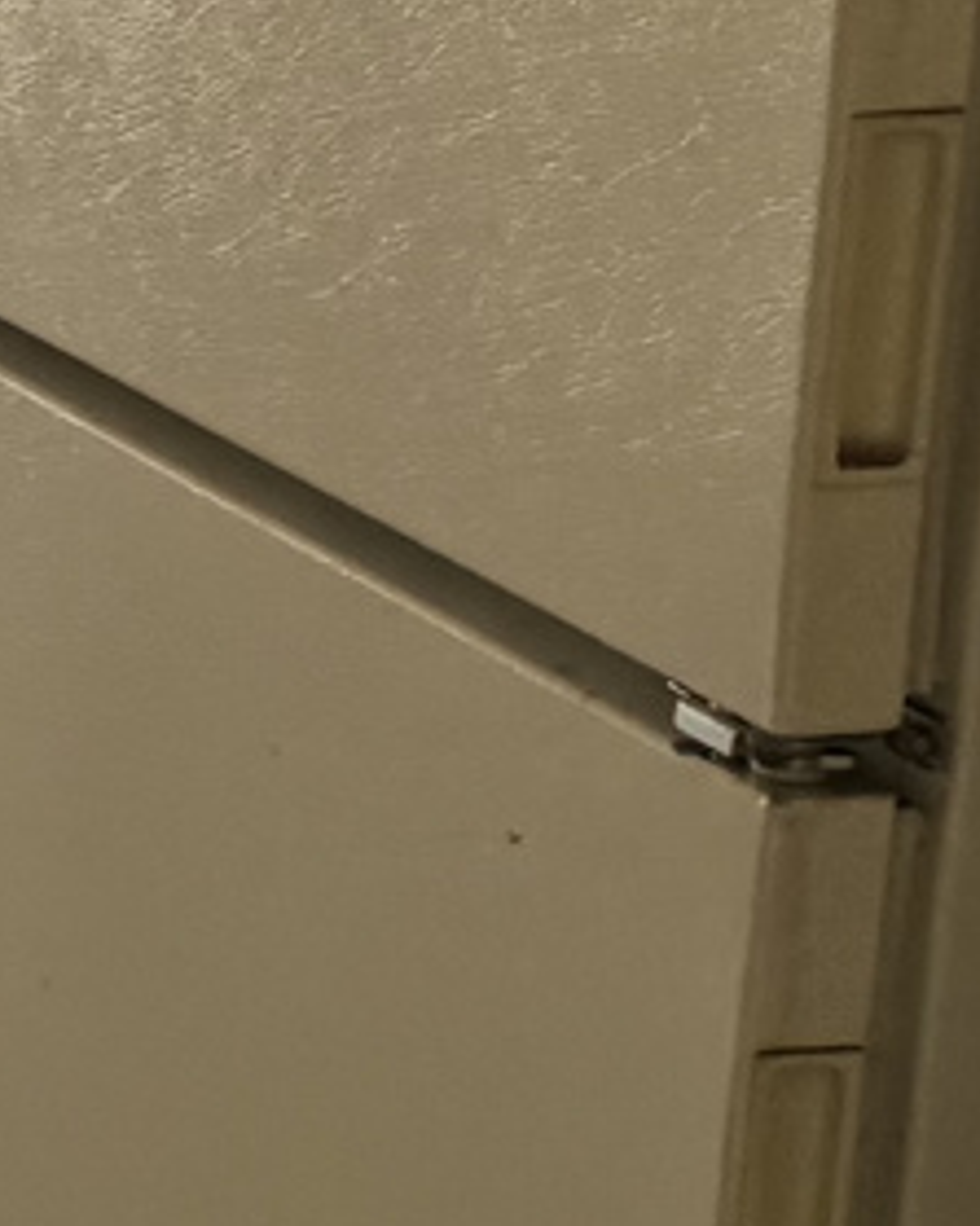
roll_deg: +2.4
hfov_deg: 7.5
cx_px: -2276
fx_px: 6239
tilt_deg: -12.1
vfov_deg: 11.2
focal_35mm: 172
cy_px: 123
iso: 80
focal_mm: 6.76
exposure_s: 1/345
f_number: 1.78
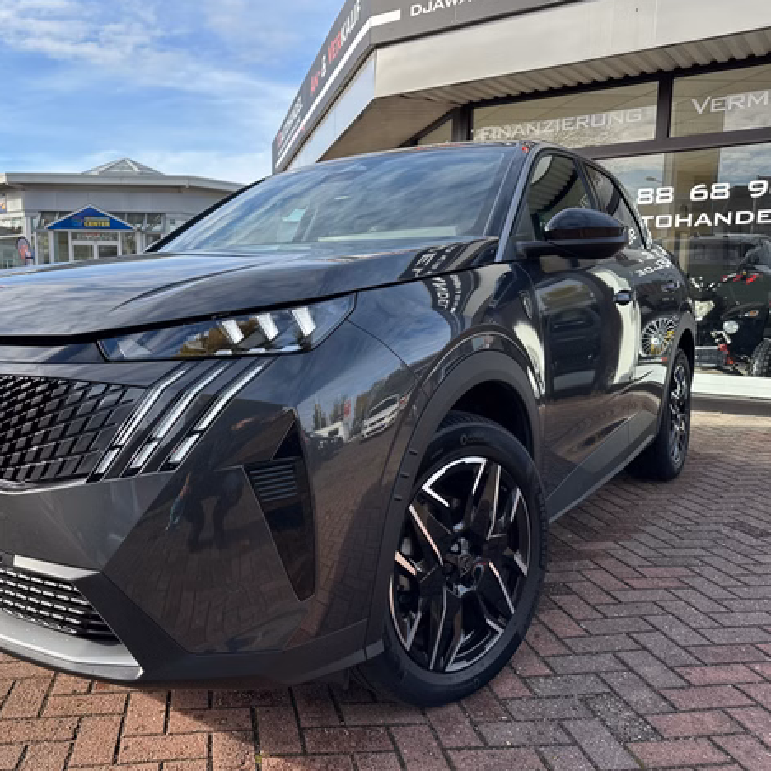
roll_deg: +0.5
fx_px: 731
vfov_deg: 55.6
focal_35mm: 29
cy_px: 390
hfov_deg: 54.8
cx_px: 275
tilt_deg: -8.2
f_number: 1.78
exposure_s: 1/1495
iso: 80
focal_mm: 6.86
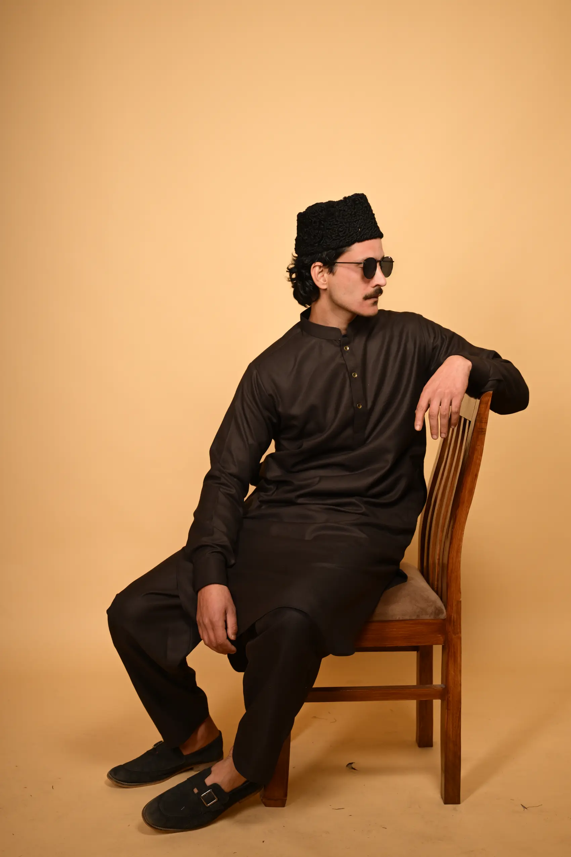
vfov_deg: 43.6
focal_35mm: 45
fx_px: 1071
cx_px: 286
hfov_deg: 29.9
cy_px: 428
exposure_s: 1/200
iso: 160
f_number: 6.3
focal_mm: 45
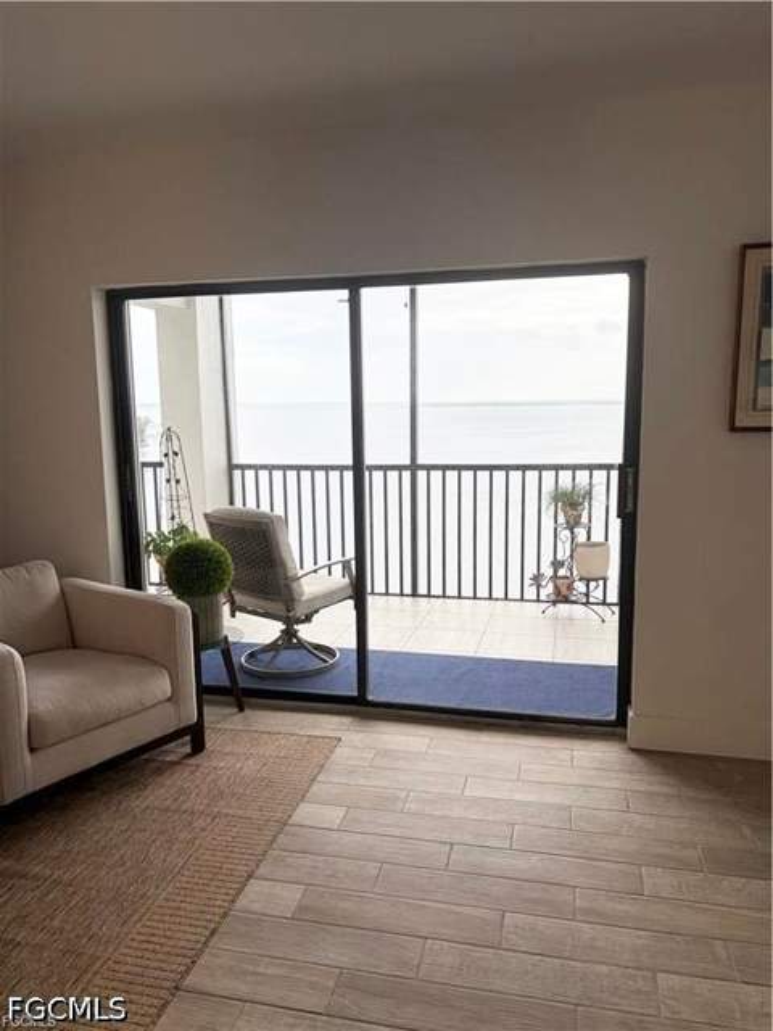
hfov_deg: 53.1
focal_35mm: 26
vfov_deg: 67.3
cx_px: 386
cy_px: 516
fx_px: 774
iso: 50
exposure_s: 1/379
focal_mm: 5.96
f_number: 1.6
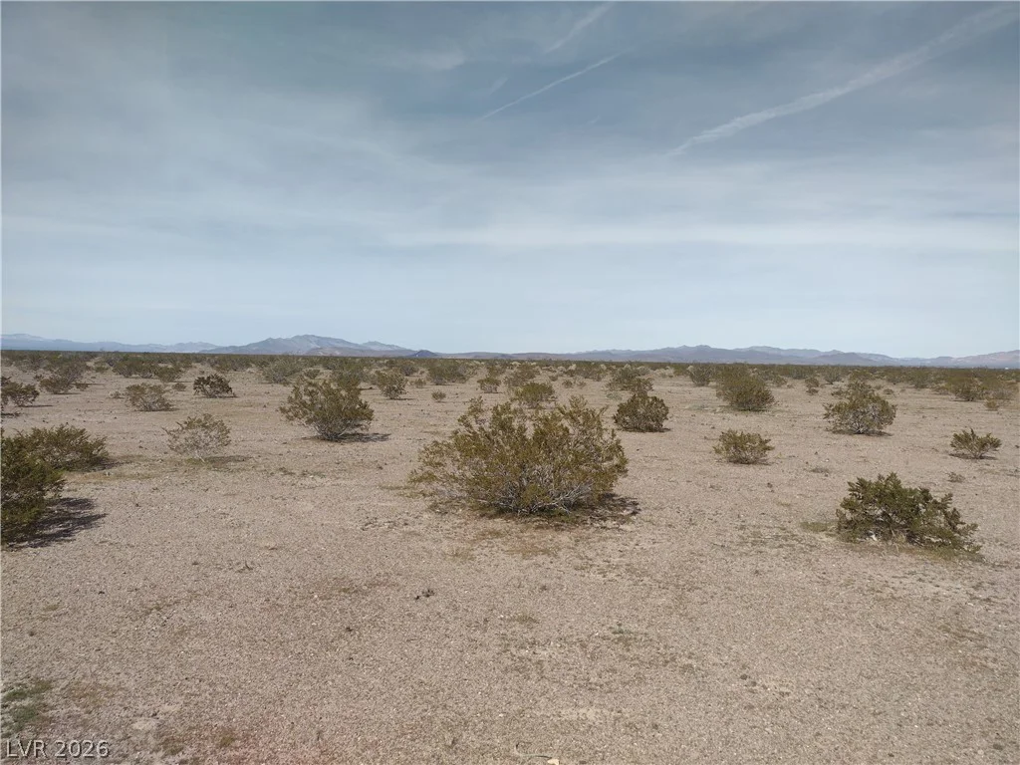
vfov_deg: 51.4
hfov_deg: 65.3
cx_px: 510
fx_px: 796
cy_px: 382
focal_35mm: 27
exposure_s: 1/3726
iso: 100
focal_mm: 4.71
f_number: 1.7
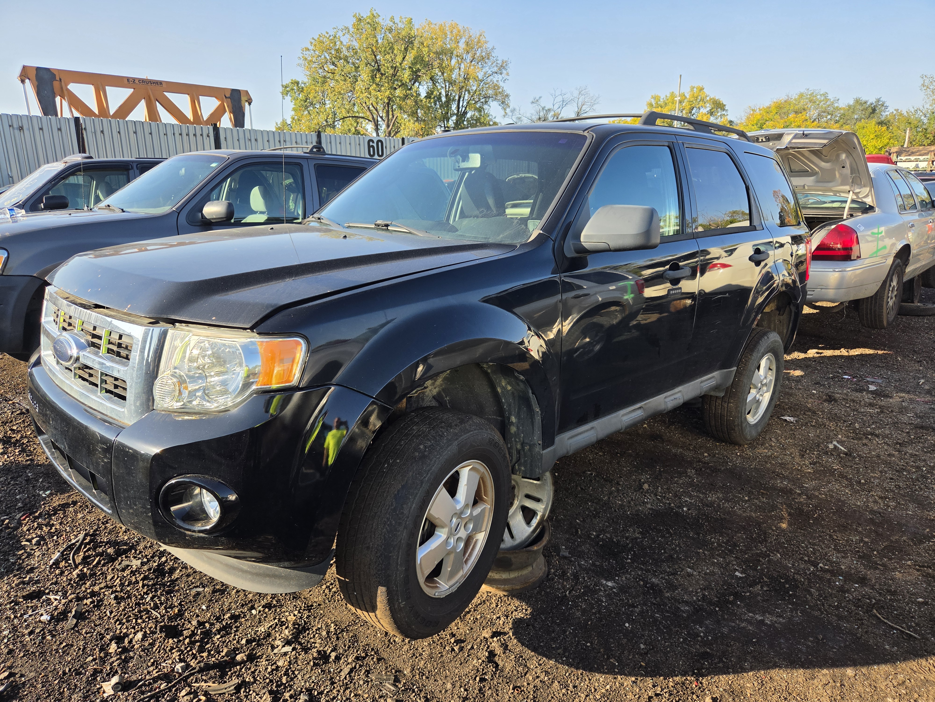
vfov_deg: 58.9
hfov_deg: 73.9
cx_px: 468
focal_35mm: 23
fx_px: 621
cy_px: 351
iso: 80
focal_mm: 5.4
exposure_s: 1/1628
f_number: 1.8
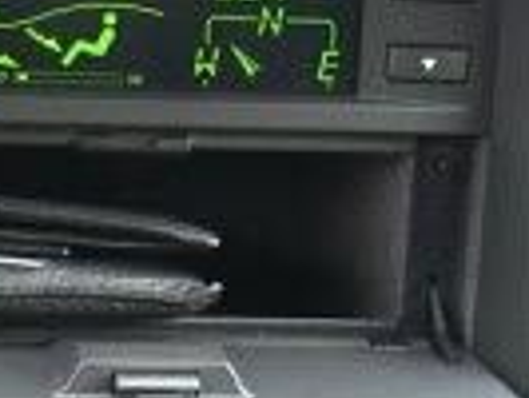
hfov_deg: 15.3
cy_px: 470
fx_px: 1958
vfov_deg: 11.4
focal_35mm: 128
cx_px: 99
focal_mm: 7.9
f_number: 2.8
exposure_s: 1/40
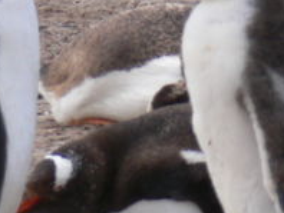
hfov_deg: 2.0
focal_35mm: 992
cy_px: 73
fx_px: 8149
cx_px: 62
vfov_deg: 1.5
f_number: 5.6
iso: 80
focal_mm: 40.8
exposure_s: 1/200
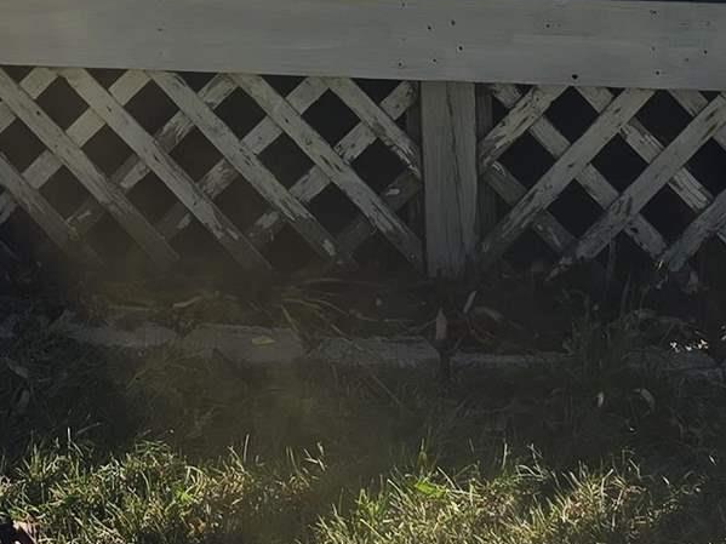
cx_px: 87
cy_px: -804
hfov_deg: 16.5
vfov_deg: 10.6
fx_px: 2474
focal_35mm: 118
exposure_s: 1/662
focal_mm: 6.3
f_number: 1.7
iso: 12
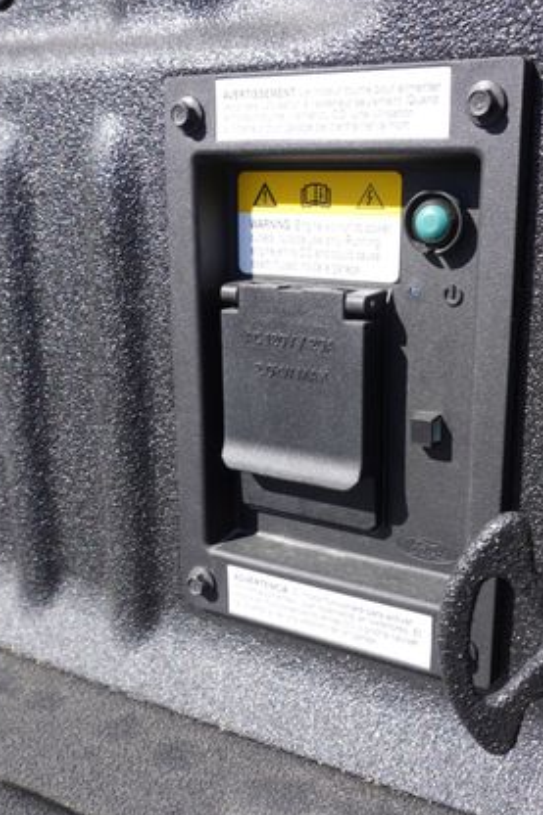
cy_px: 406
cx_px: 347
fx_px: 838
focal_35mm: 37
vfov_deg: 51.9
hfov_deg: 35.7
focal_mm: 16
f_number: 8
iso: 100
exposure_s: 1/125
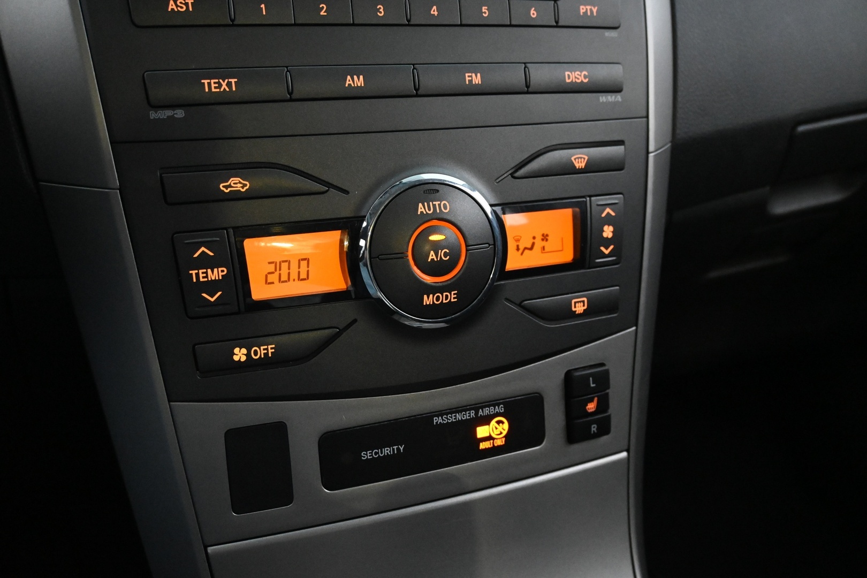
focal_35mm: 34
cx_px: 434
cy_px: 289
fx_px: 813
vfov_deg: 39.1
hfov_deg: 56.1
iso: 5600
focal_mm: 22.5
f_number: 4
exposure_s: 1/40
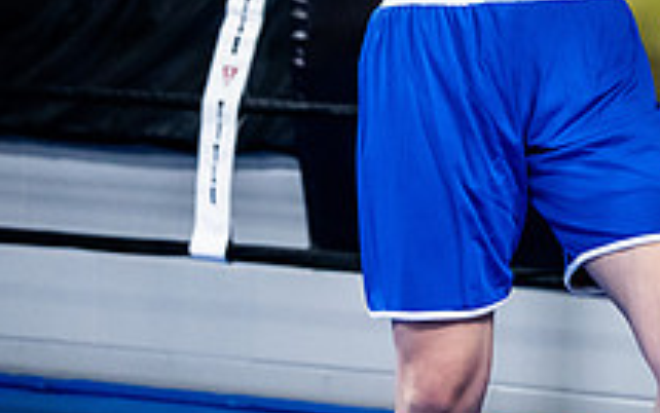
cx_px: 839
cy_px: -57
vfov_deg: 6.8
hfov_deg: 10.6
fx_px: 3473
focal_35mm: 193
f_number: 2.8
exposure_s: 1/1000
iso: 8000
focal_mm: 70
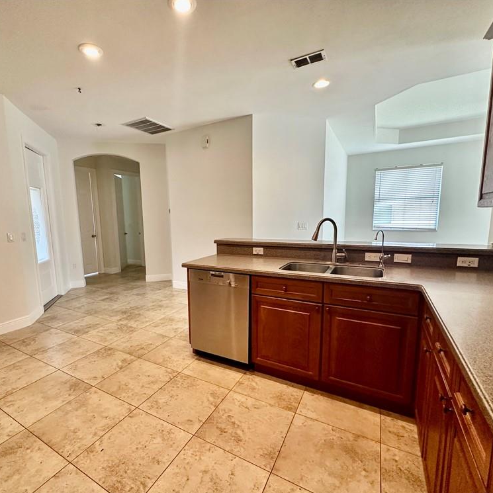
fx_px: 274
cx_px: 214
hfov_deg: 83.5
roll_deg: +1.7
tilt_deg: -8.2
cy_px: 253
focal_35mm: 17
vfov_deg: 84.0
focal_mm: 2.22
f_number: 2.2
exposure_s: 1/120
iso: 320
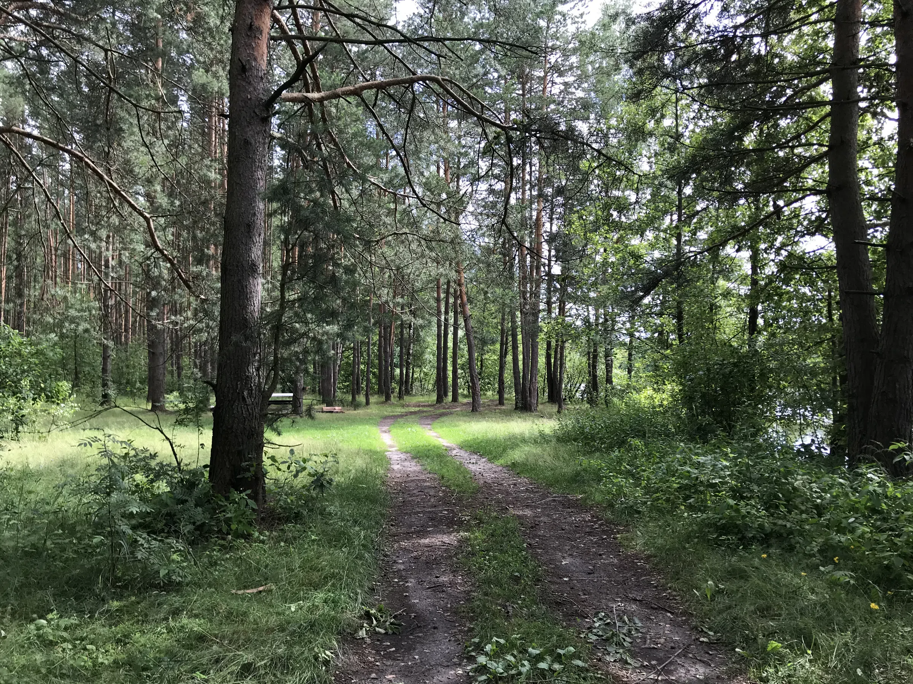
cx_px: 456
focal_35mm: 28
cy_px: 342
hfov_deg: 63.4
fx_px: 739
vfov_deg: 49.7
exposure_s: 1/239
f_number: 1.8
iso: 20
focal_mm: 3.99
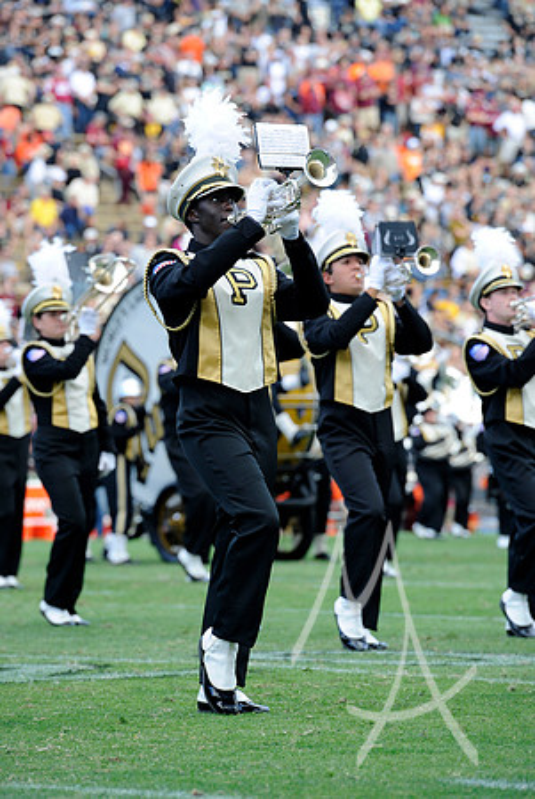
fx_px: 4448
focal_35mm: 200
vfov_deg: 10.3
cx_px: 268
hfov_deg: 6.9
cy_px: 400
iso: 500
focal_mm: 200
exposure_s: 1/320
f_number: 5.6
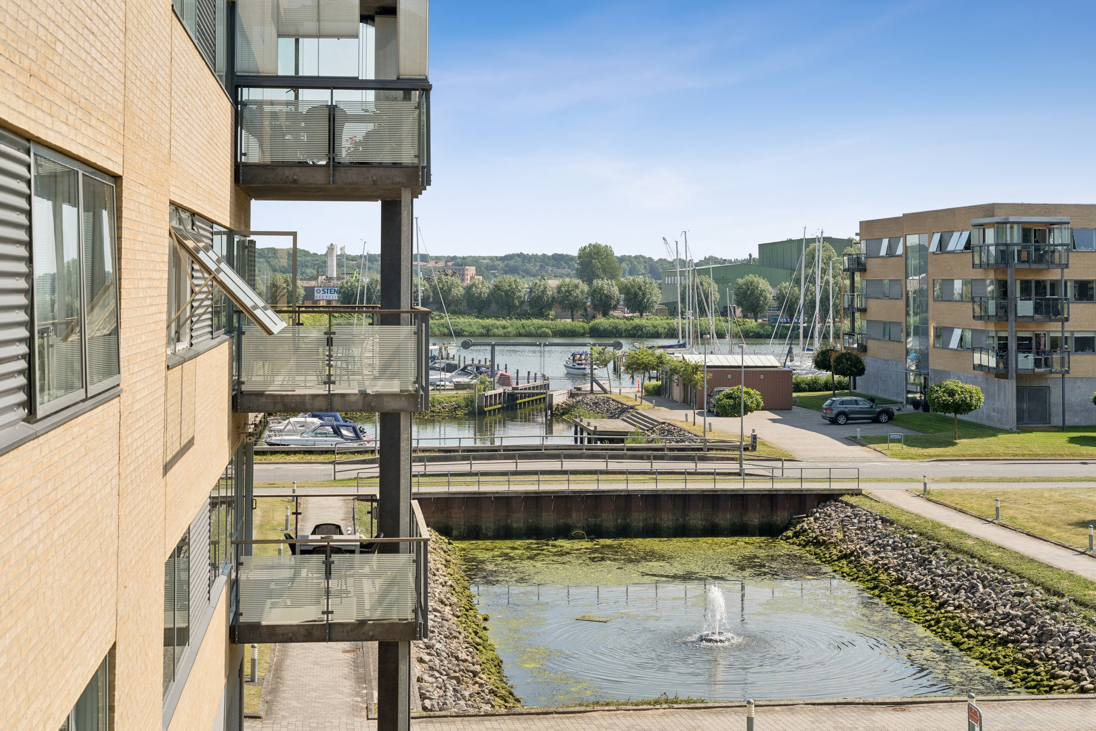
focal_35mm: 52
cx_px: 548
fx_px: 1583
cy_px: 366
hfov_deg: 38.2
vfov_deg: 26.0
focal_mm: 52
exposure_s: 1/2500
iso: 800
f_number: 7.1
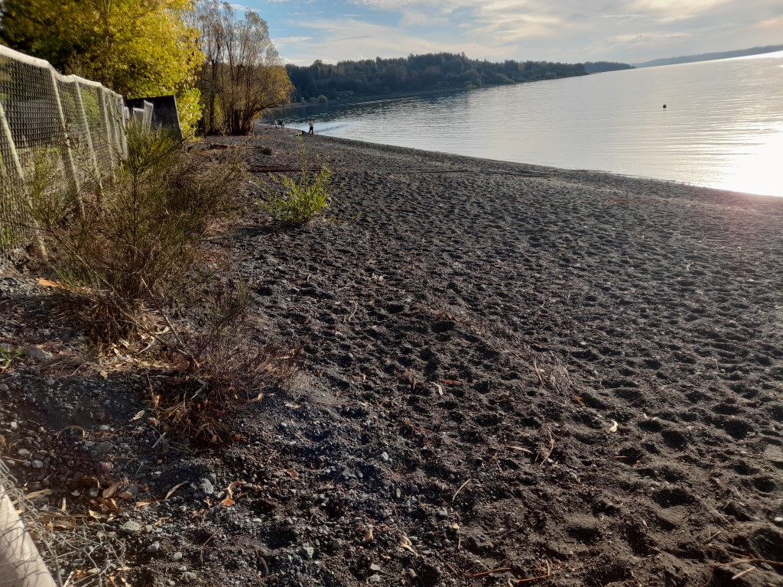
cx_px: 392
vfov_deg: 54.9
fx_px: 565
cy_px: 294
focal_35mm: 25
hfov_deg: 69.4
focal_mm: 4.6
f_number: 2
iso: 20
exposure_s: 1/212
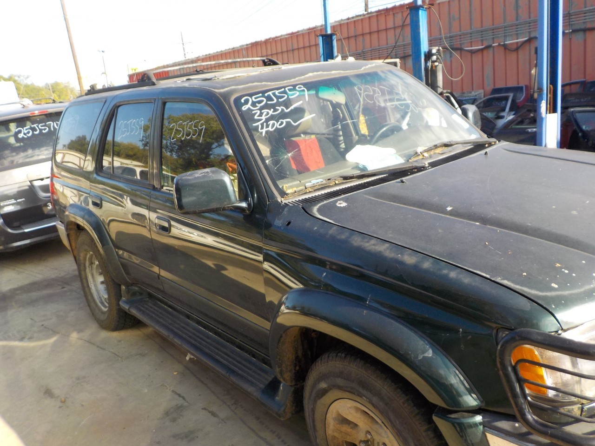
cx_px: 298
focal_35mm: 30
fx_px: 516
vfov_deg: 46.8
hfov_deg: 60.0
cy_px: 223
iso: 125
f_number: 3.3
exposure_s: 1/320
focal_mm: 4.1
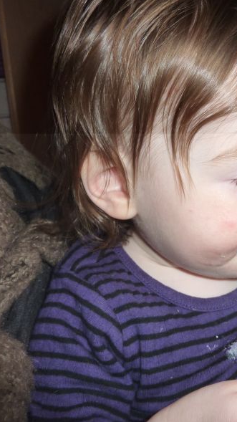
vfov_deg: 54.0
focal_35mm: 37
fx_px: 414
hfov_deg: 30.2
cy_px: 209
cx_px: 225
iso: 125
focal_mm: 4.1
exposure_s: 1/60
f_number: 3.3
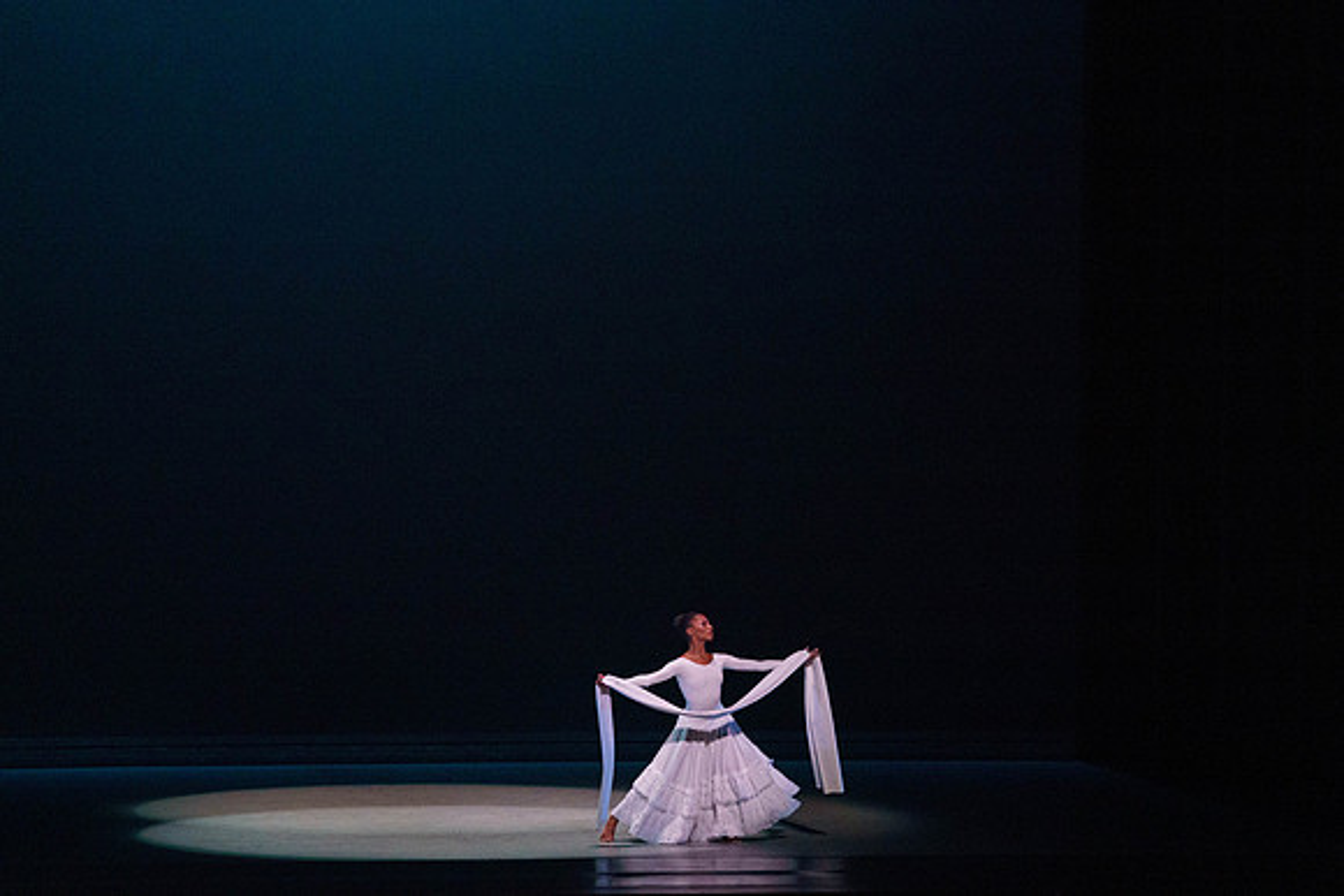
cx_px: 672
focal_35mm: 135
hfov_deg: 15.2
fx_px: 5041
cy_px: 448
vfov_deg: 10.2
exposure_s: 1/400
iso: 5000
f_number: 6.3
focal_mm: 135
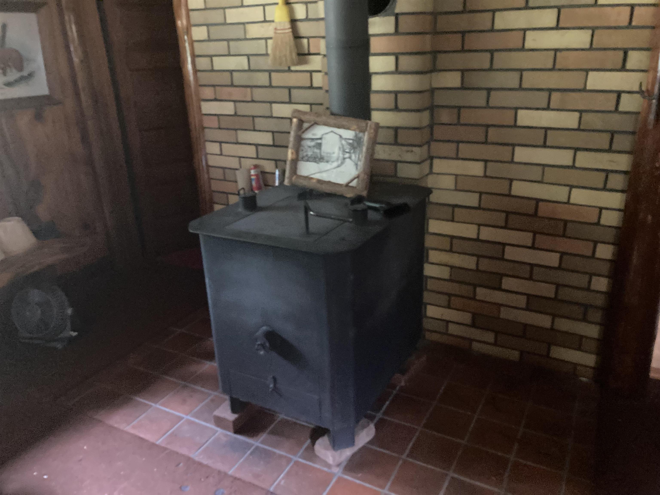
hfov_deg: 63.4
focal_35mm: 28
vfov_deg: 49.7
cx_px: 330
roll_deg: +1.6
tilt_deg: -17.5
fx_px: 534
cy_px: 248
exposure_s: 1/15
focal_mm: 3.99
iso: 800
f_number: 1.8
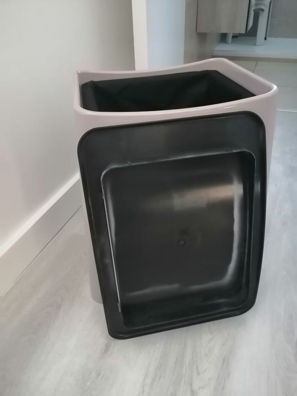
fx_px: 309
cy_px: 198
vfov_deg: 65.3
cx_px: 148
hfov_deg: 51.4
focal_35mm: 27
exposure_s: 1/20
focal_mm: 3.96
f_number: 1.8
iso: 500
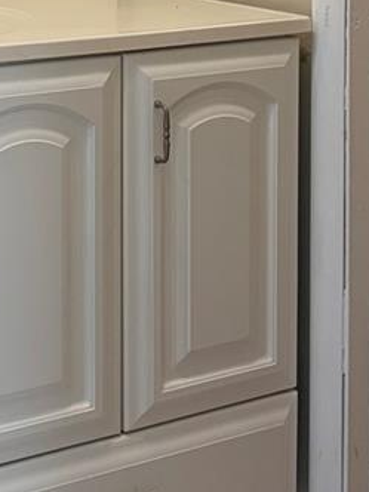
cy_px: -50
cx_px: 74
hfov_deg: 15.6
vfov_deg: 19.9
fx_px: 1336
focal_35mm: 94
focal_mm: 5.96
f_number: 1.6
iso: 125
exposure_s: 1/166
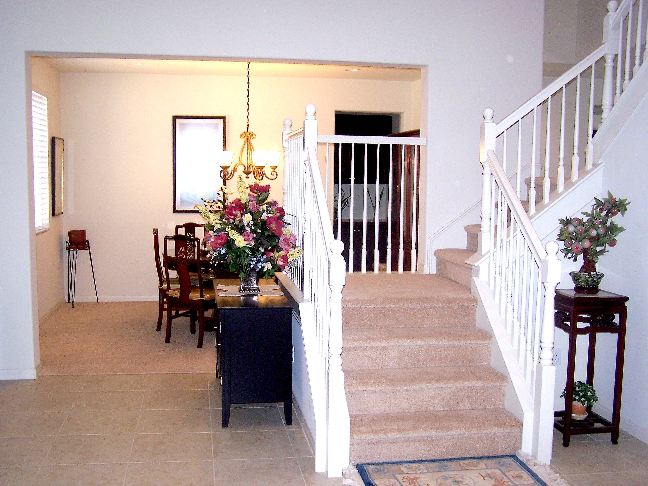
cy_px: 243
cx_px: 324
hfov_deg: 49.0
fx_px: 711
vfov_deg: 37.7
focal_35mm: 38
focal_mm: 6.3
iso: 140
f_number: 2.8
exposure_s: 1/60
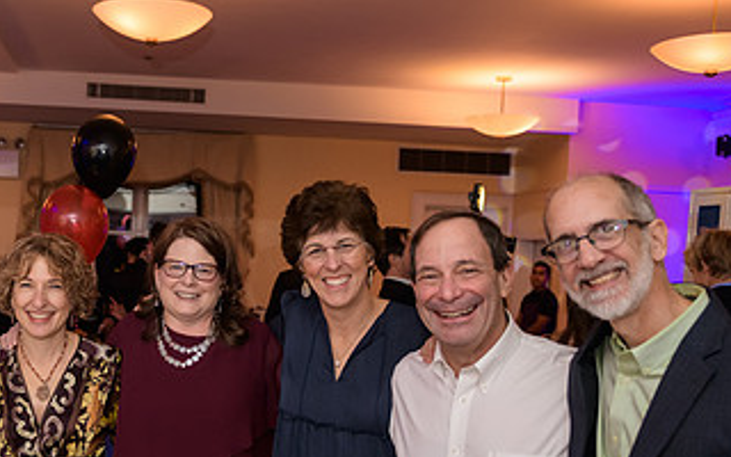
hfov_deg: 40.8
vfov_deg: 26.6
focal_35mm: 48
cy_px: 330
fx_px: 956
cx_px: 199
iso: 800
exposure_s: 1/125
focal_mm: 26
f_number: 3.2
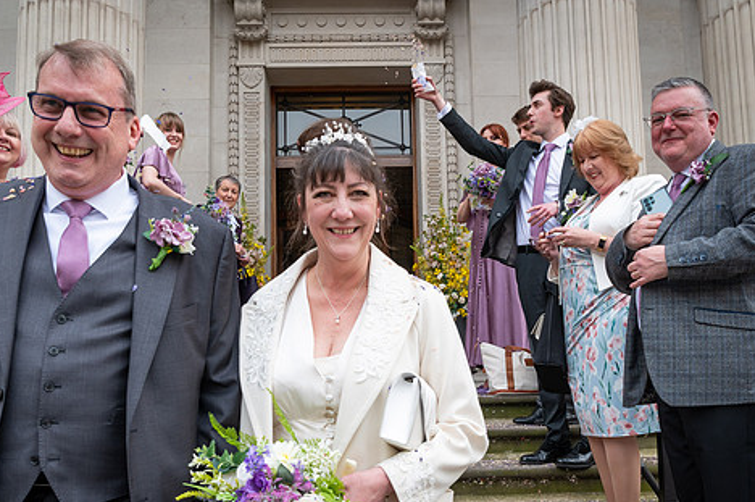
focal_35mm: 33
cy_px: 328
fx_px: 691
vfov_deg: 39.5
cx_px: 380
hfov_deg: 57.3
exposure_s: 1/400
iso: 500
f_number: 8
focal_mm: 24
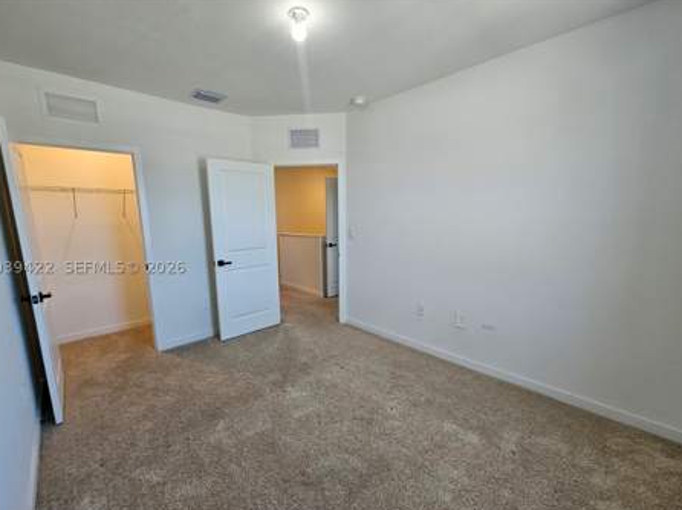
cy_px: 267
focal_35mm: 14
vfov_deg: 85.6
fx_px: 276
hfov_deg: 102.0
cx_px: 326
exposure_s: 1/60
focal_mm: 2.2
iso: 100
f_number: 2.2
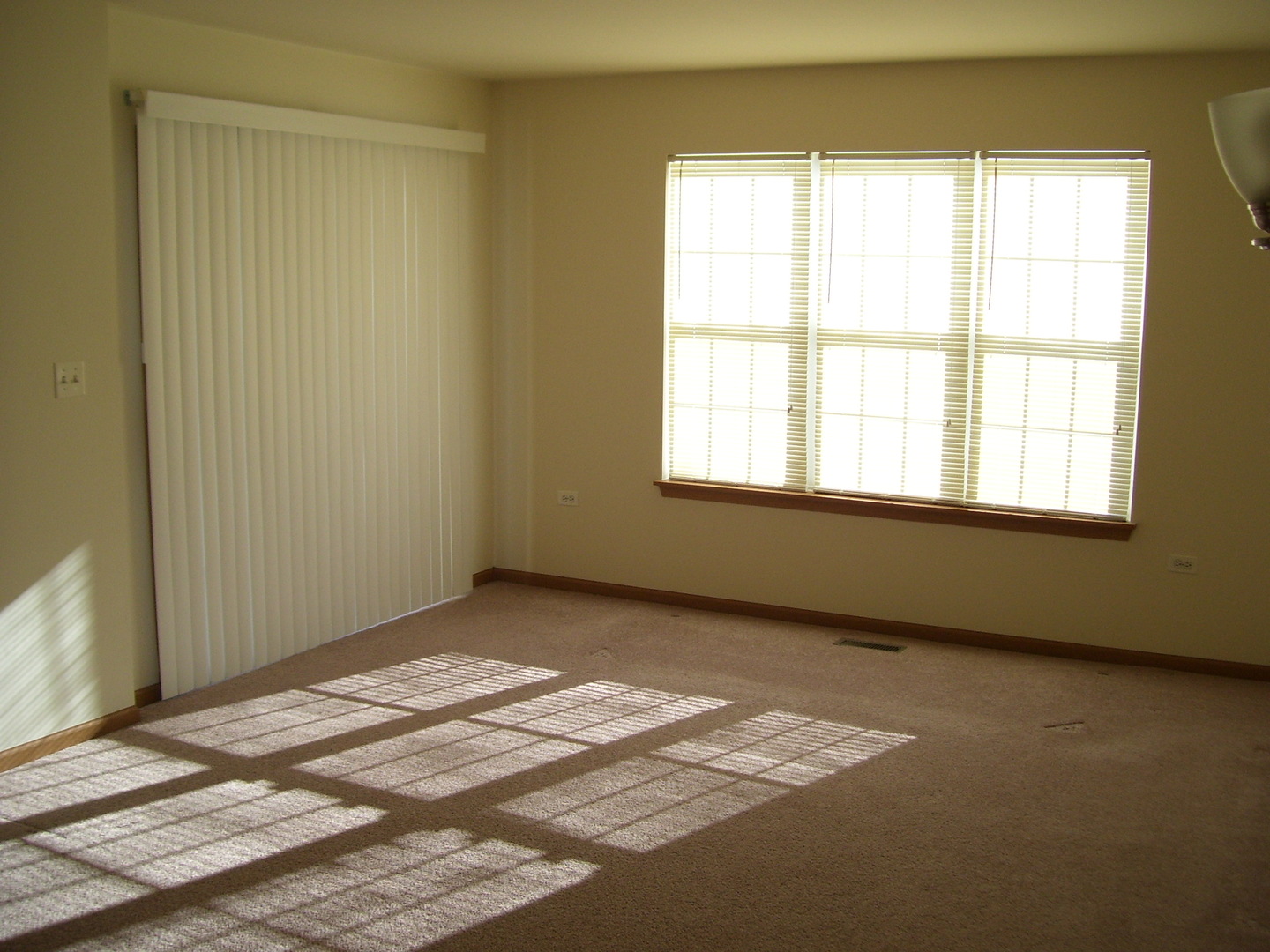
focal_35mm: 37
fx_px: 1357
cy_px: 476
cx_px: 635
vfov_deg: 38.7
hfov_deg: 50.1
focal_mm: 6
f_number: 2.7
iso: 80
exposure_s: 1/180
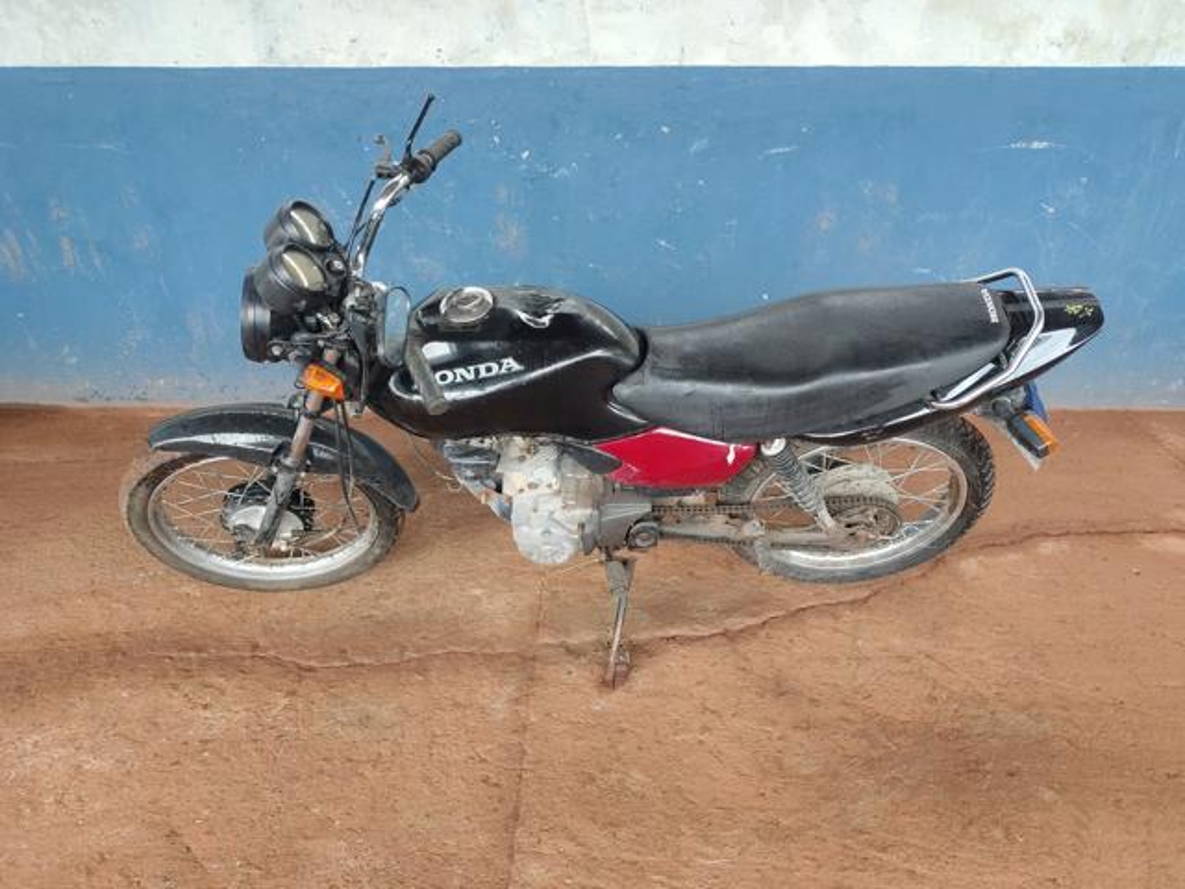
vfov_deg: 54.9
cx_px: 592
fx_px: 856
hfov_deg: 69.4
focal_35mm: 25
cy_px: 444
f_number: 1.7
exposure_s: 1/60
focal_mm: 4.71
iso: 243
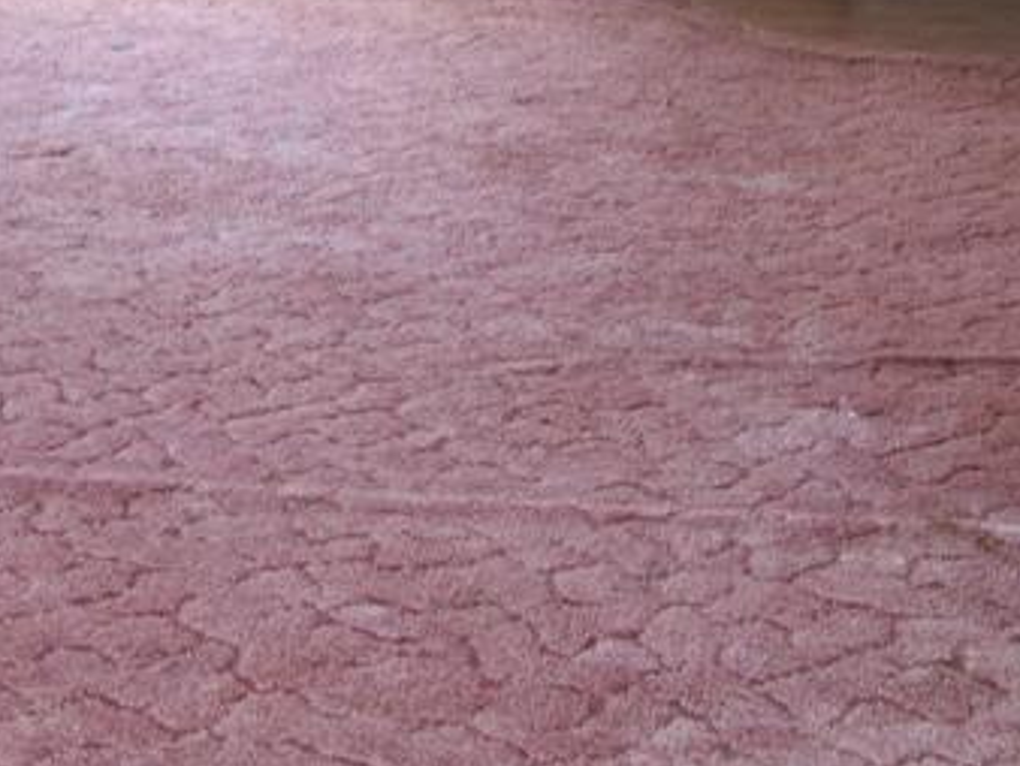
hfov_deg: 22.5
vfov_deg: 16.9
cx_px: 594
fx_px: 2565
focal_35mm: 87
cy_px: 151
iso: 160
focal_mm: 9.36
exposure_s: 1/30
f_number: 3.2
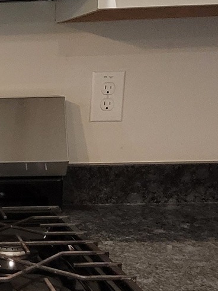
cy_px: 168
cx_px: -90
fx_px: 512
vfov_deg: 31.6
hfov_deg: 21.0
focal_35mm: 61
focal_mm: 1.74
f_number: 2.2
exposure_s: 1/40
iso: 320
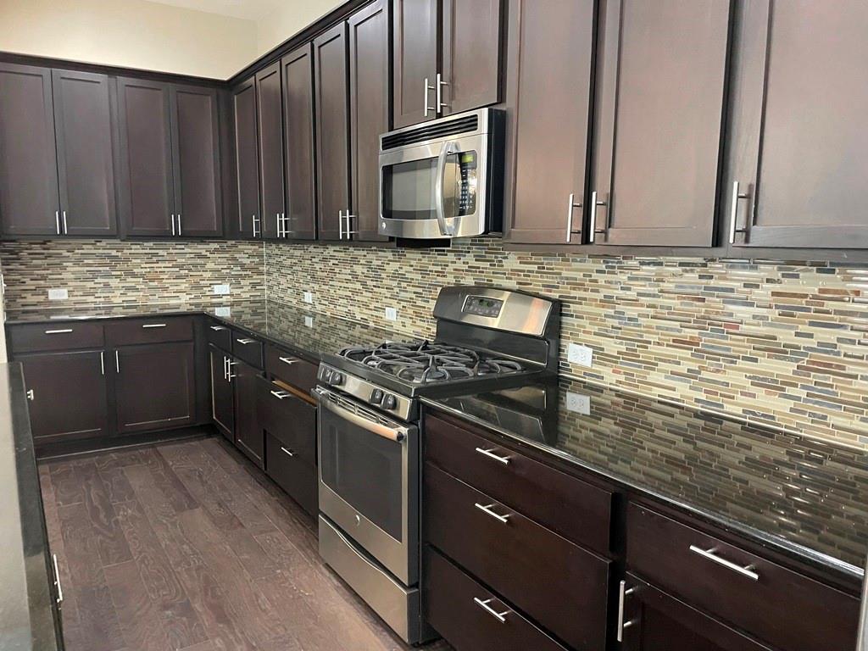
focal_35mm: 26
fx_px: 652
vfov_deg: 53.1
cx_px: 434
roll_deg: -0.3
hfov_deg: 67.3
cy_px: 326
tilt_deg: -9.6
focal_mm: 4.2
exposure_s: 1/40
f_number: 1.6
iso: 500
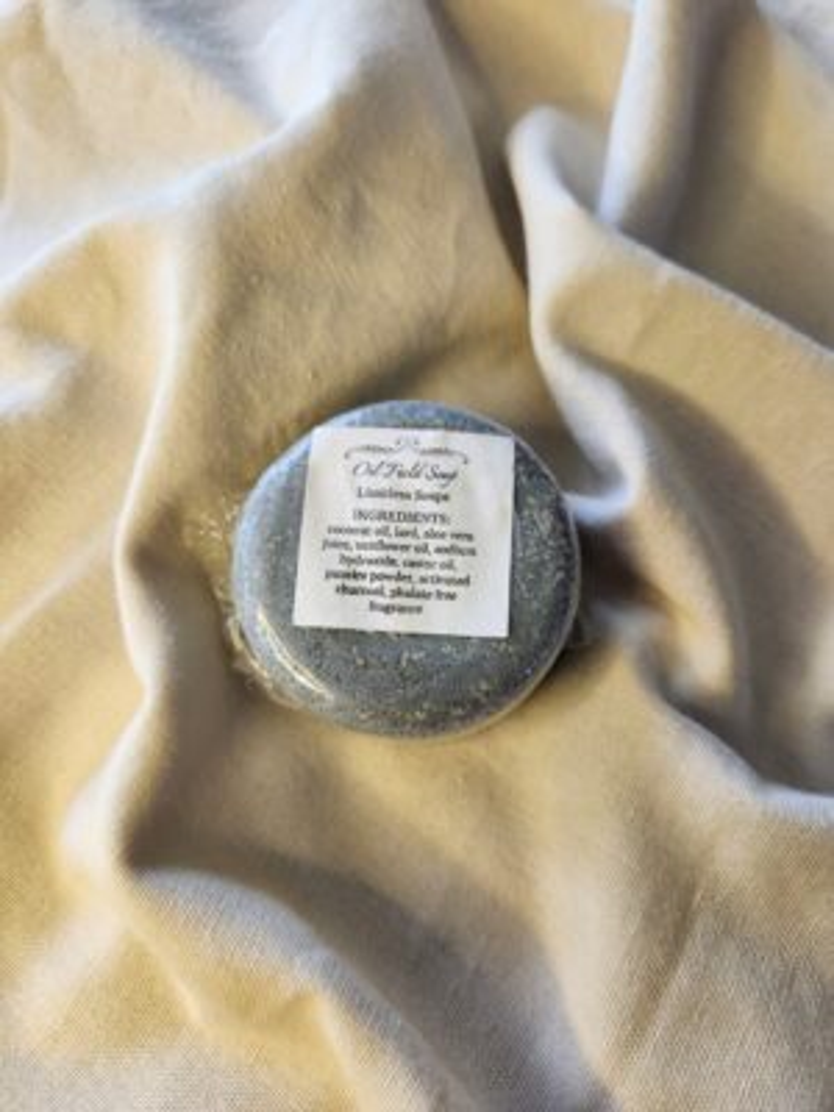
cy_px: 556
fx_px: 739
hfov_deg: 58.9
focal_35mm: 23
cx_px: 417
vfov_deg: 73.9
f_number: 1.8
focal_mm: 5.4
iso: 160
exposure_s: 1/100
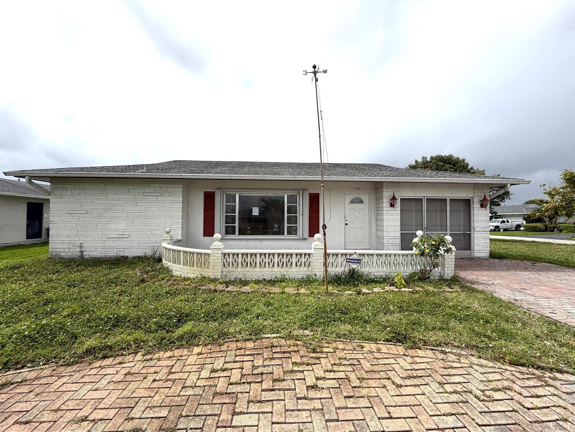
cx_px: 288
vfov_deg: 85.7
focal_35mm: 14
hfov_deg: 102.1
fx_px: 233
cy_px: 216
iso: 20
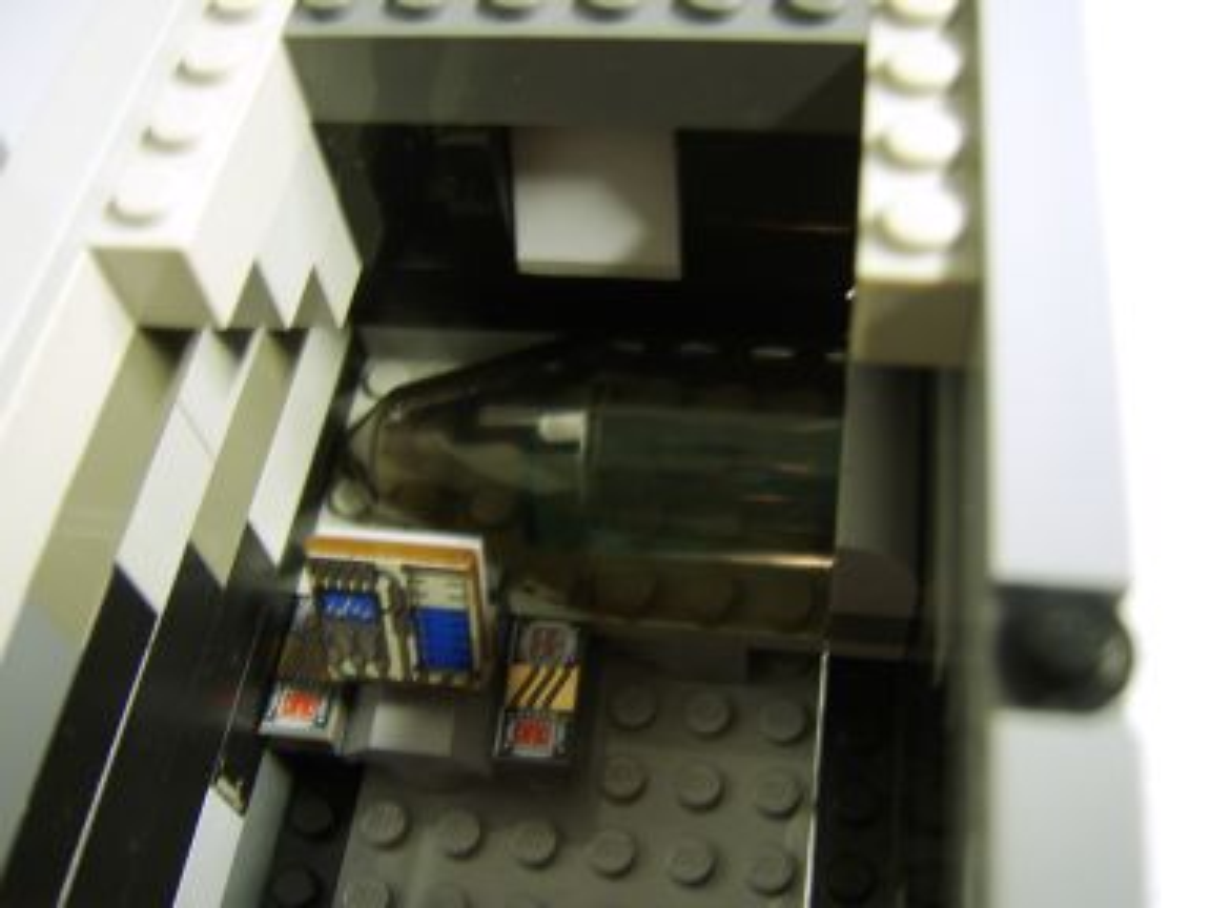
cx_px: 606
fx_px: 1084
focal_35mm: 31
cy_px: 454
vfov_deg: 45.4
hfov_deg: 58.4
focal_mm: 8.13
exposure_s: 1/2
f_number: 2.7
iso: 71
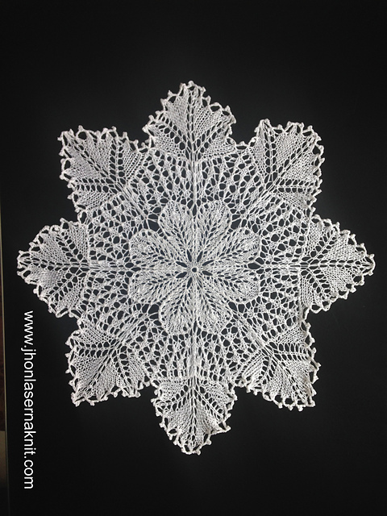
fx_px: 492
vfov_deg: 55.4
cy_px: 258
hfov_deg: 42.9
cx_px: 194
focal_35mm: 33
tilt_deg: -88.7
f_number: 2.4
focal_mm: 4.12
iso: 50
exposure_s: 1/170
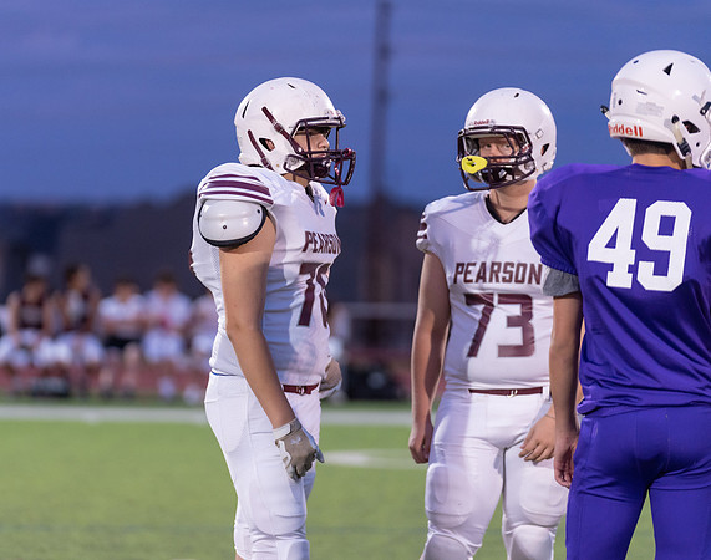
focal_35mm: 197
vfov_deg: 7.8
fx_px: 4113
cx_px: 283
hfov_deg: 9.9
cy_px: 275
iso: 1600
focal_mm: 168
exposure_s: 1/400
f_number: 2.8
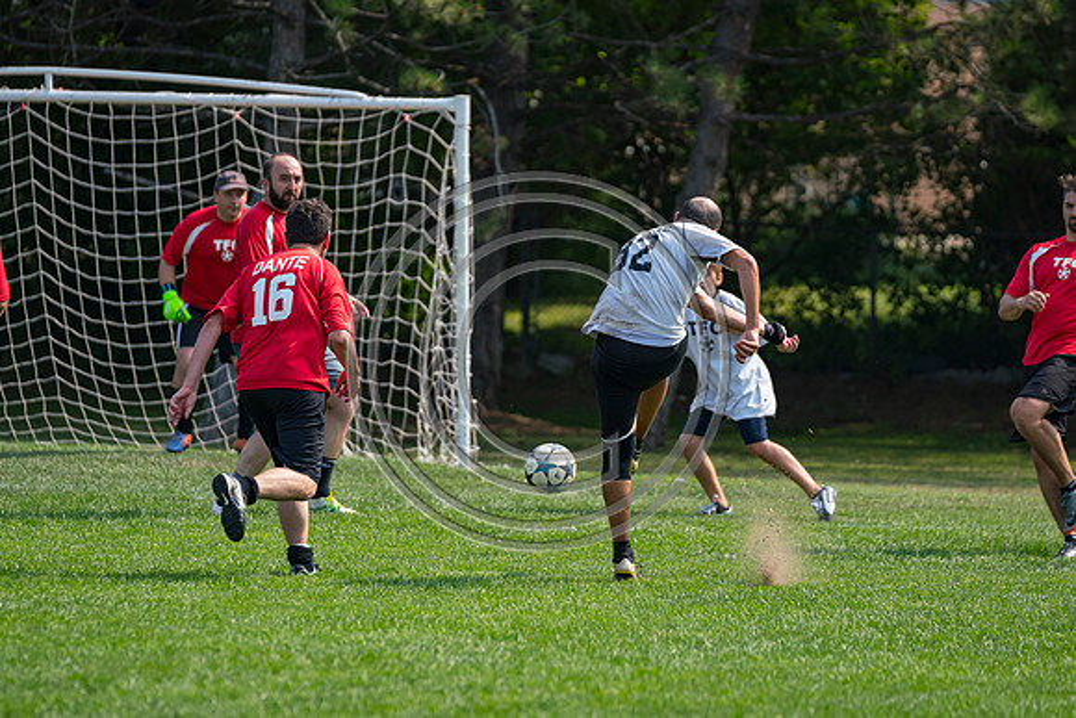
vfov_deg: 4.6
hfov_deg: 6.9
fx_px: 8968
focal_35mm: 300
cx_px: 538
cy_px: 359
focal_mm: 200
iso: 400
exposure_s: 1/3200
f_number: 3.2
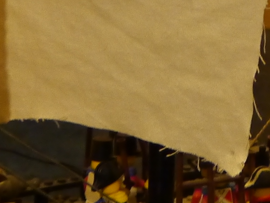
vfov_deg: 7.9
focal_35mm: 182
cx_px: 369
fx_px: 1420
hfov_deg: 10.6
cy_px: -147
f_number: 3.5
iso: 800
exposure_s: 1/30
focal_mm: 14
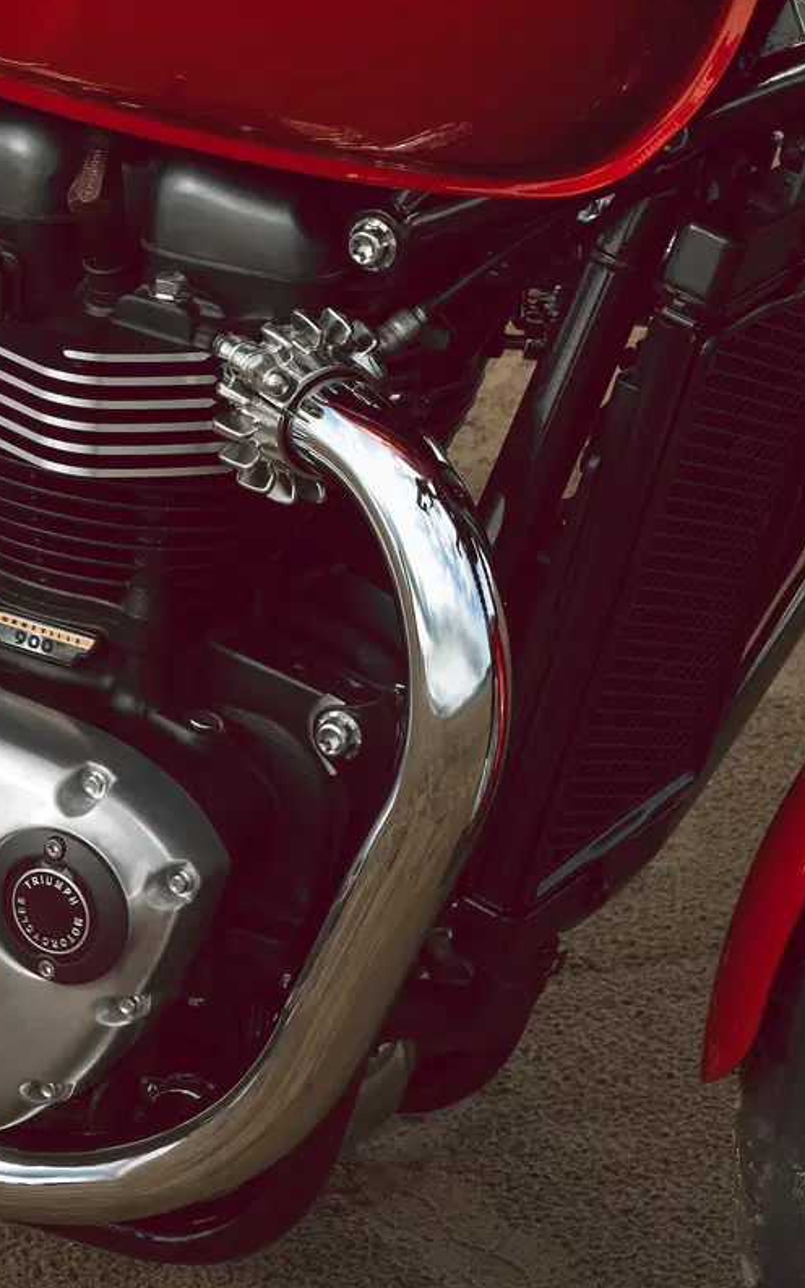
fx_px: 4596
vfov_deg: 15.9
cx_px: 225
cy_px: 642
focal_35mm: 131
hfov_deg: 10.0
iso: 200
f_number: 13
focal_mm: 85
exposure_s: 1/125
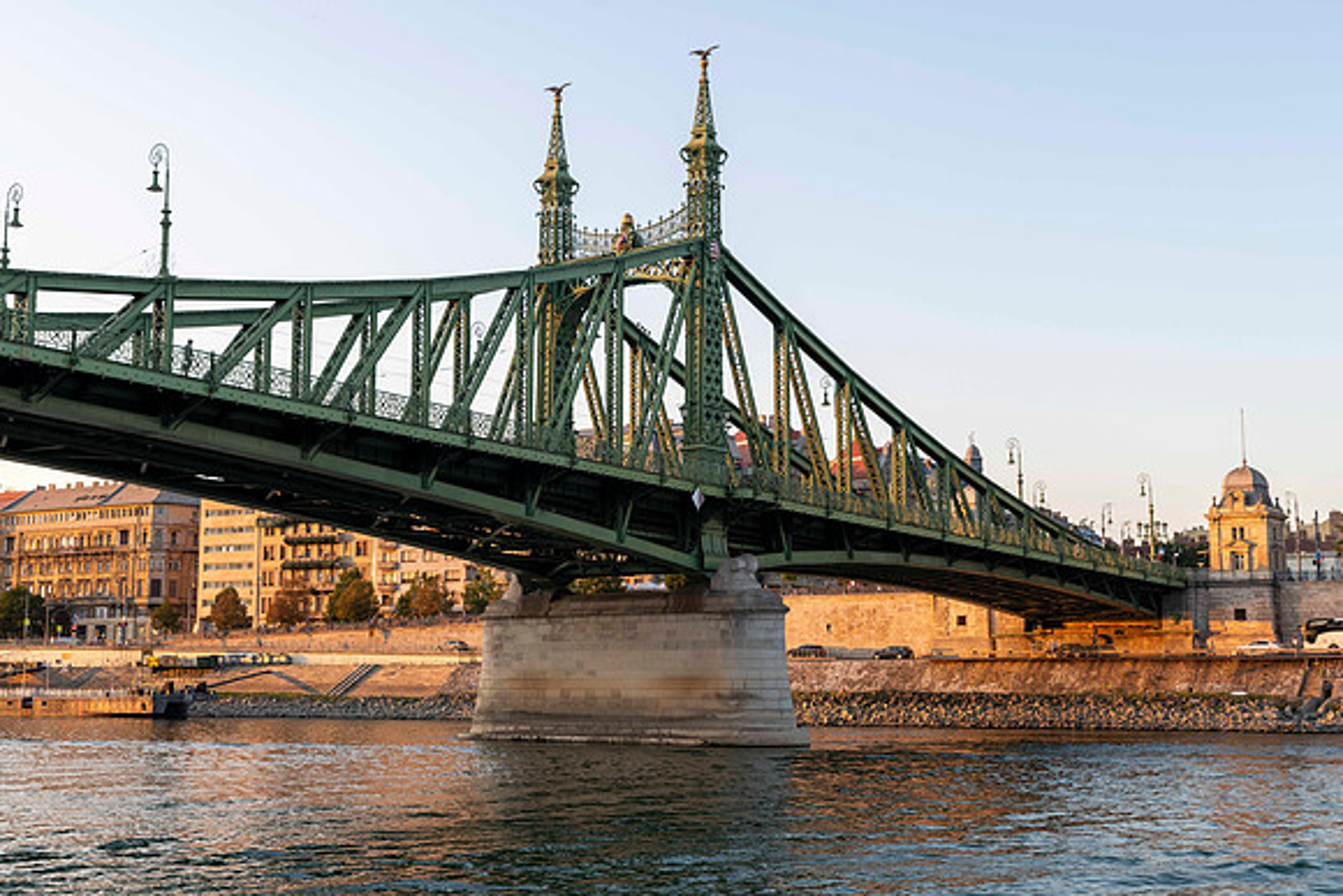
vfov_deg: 27.6
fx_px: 1827
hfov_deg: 40.4
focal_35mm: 49
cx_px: 672
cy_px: 448
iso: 90
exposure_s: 1/100
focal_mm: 45
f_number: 5
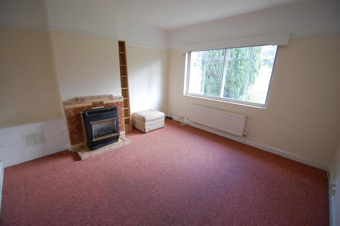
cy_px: 113
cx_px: 170
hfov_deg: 100.4
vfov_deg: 77.2
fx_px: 142
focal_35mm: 15
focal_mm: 10
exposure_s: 1/40
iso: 400
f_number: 3.5
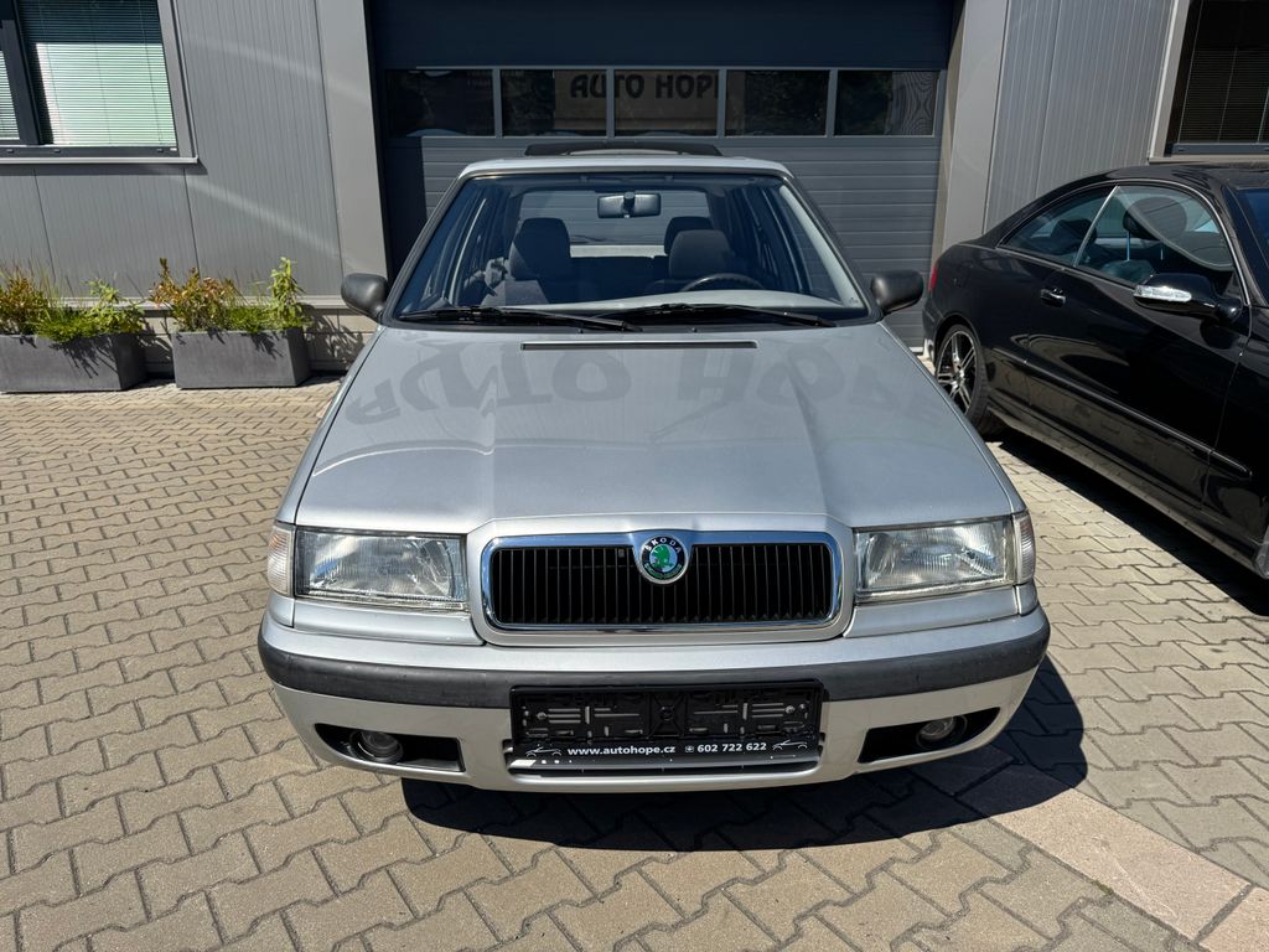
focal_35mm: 24
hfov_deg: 71.6
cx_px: 634
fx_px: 880
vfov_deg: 56.8
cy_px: 476
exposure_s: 1/5348
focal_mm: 6.76
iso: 80
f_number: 1.78
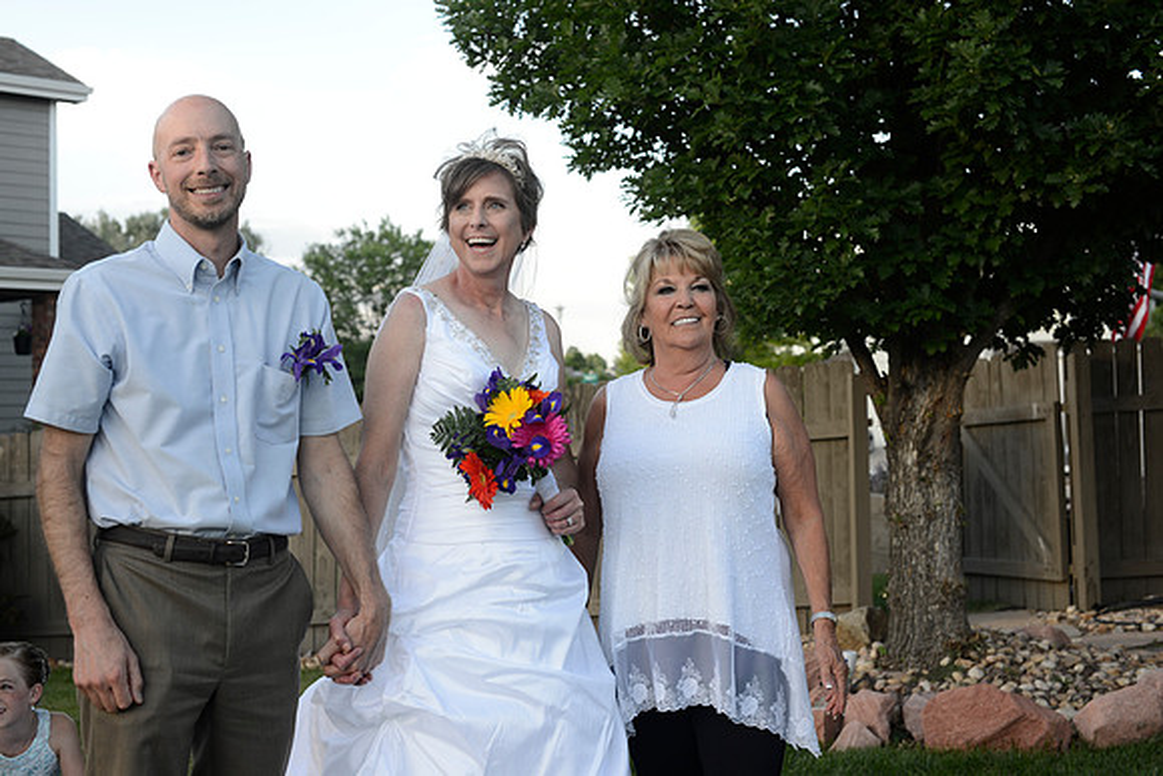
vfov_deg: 27.0
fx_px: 1616
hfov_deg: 39.6
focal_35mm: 50
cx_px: 582
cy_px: 388
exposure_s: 1/250
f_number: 5.6
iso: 400
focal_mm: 50
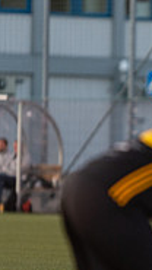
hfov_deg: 1.8
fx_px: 4731
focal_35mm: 660
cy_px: 153
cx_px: 199
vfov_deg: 3.3
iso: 1800
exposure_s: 1/640
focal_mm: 200
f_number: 3.2
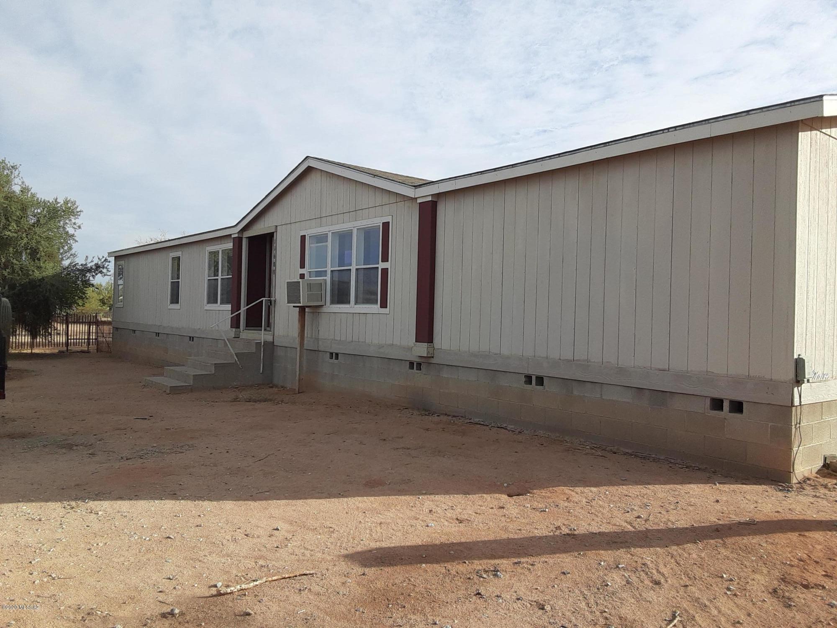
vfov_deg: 51.4
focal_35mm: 27
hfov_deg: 65.3
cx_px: 418
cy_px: 314
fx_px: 653
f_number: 1.9
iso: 40
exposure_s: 1/1572
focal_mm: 2.91
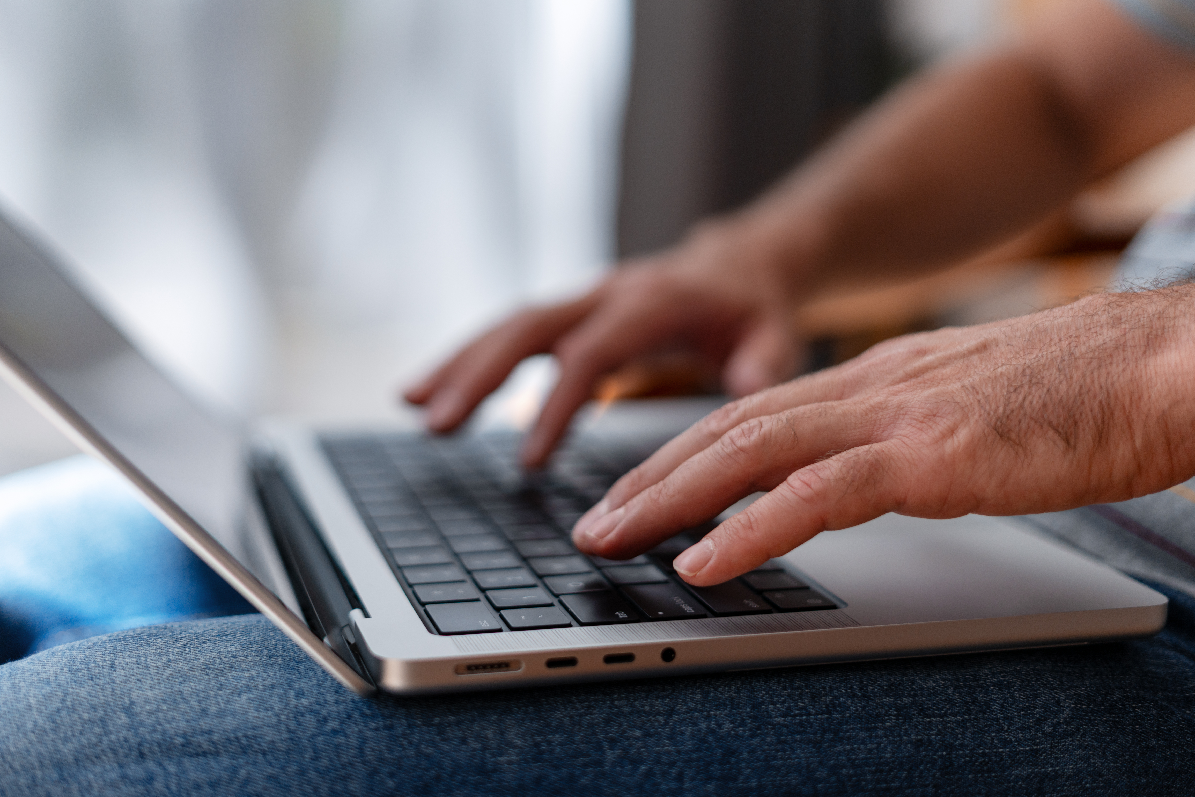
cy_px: 398
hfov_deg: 39.6
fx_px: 1660
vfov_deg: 27.0
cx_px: 598
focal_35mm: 50
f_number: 2
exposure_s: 1/1600
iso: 250
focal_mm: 50
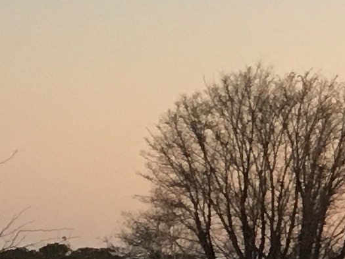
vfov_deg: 6.7
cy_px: 210
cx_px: 1032
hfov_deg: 7.7
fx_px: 2223
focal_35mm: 223
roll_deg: +0.3
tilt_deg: +3.5
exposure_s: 1/33
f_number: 2.2
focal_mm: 4.15
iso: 50
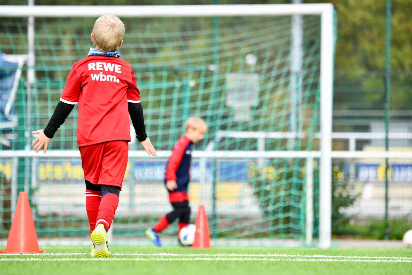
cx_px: 206
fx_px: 3204
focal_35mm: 280
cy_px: 138
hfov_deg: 7.4
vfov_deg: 4.9
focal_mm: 280
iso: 1100
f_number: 5.6
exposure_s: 1/1600
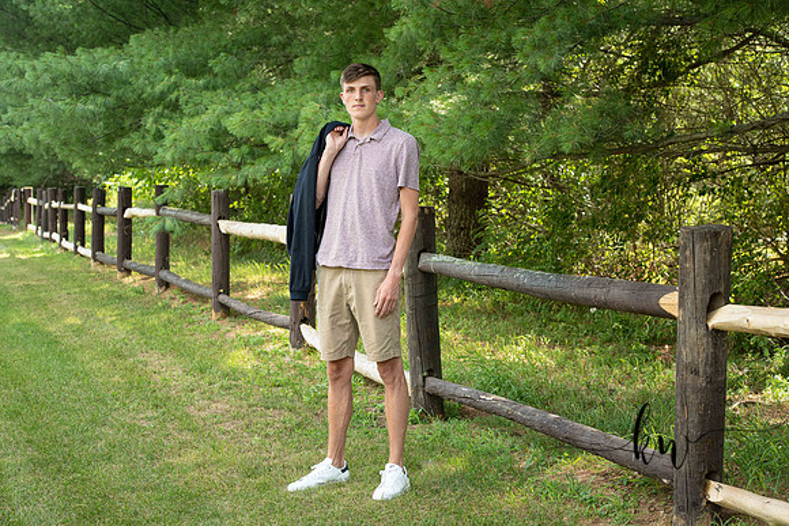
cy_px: 263
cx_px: 394
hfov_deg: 28.8
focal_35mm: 70
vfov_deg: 19.5
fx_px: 1534
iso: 500
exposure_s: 1/200
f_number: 6.3
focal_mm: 70
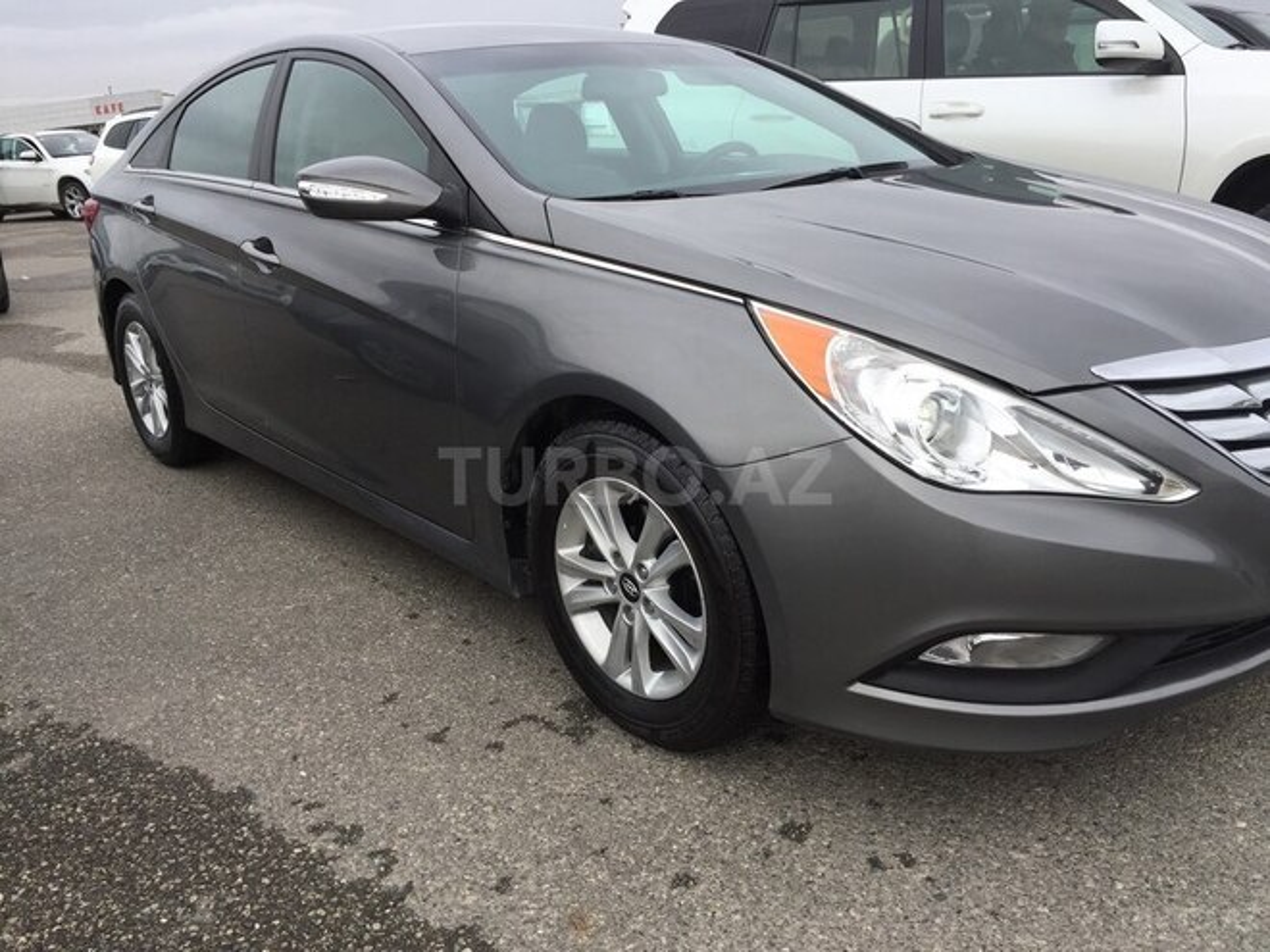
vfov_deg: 48.2
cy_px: 476
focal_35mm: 29
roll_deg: +3.7
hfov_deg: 61.7
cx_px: 635
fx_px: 1064
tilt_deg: -17.0
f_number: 2.2
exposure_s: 1/732
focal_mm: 4.15
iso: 32
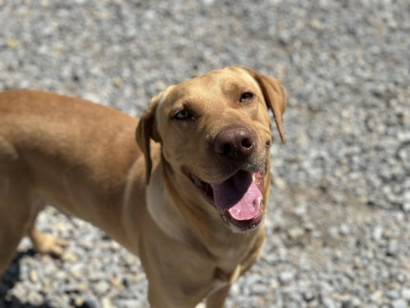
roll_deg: +1.5
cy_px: 154
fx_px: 569
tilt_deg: -41.1
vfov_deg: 30.3
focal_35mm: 48
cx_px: 205
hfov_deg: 39.7
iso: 80
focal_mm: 6.86
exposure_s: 1/6623
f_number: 1.78
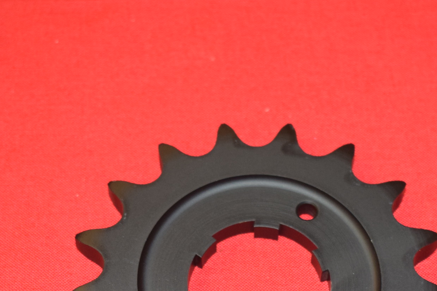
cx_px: 262
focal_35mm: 112
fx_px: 1362
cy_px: 311
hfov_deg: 18.2
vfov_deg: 12.0
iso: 800
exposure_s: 1/60
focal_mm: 31
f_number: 5
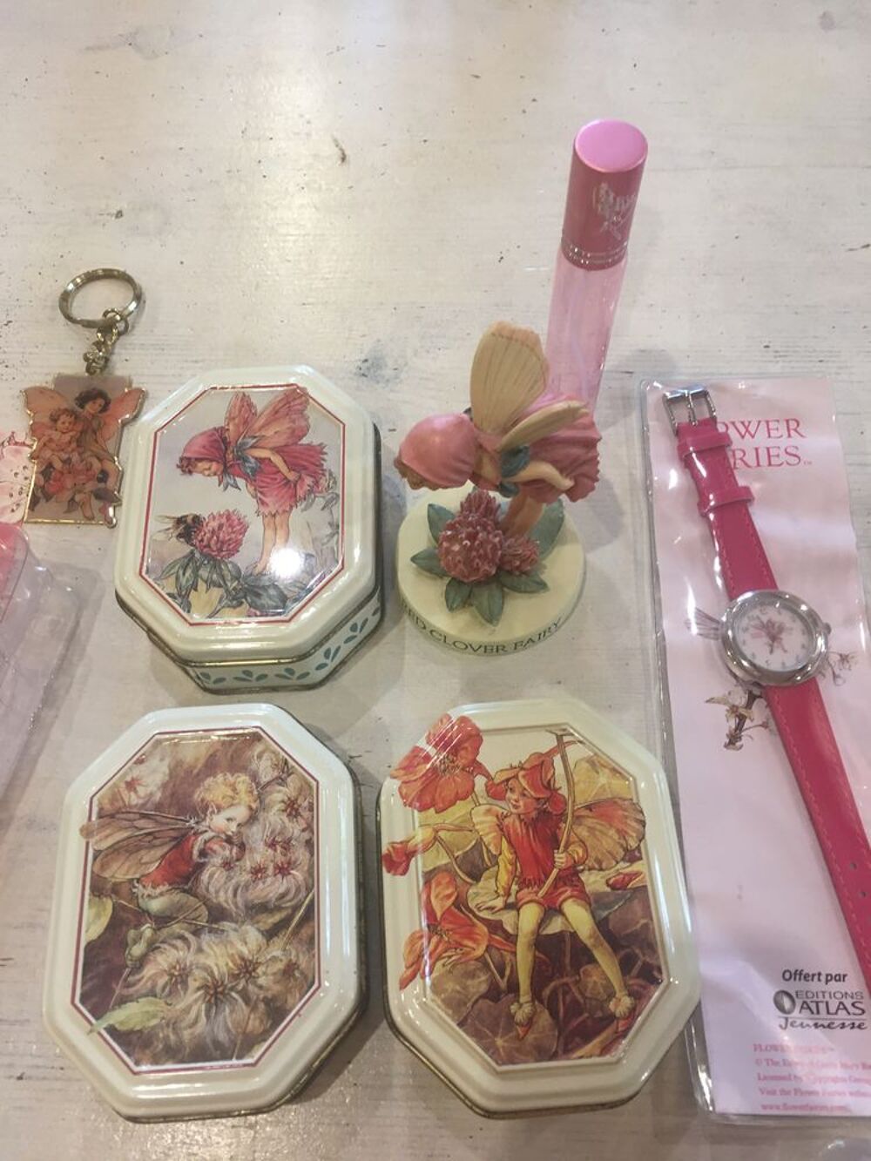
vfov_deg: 61.7
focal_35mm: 29
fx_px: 973
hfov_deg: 48.2
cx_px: 436
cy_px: 580
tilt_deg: -62.4
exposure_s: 1/33
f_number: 2.2
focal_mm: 4.15
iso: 125
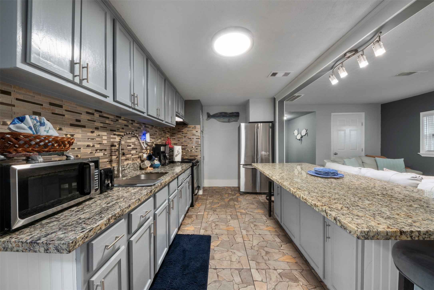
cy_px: 145
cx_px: 217
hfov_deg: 108.3
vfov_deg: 85.4
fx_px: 157
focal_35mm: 13
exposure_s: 5
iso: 250
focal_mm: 13
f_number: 9
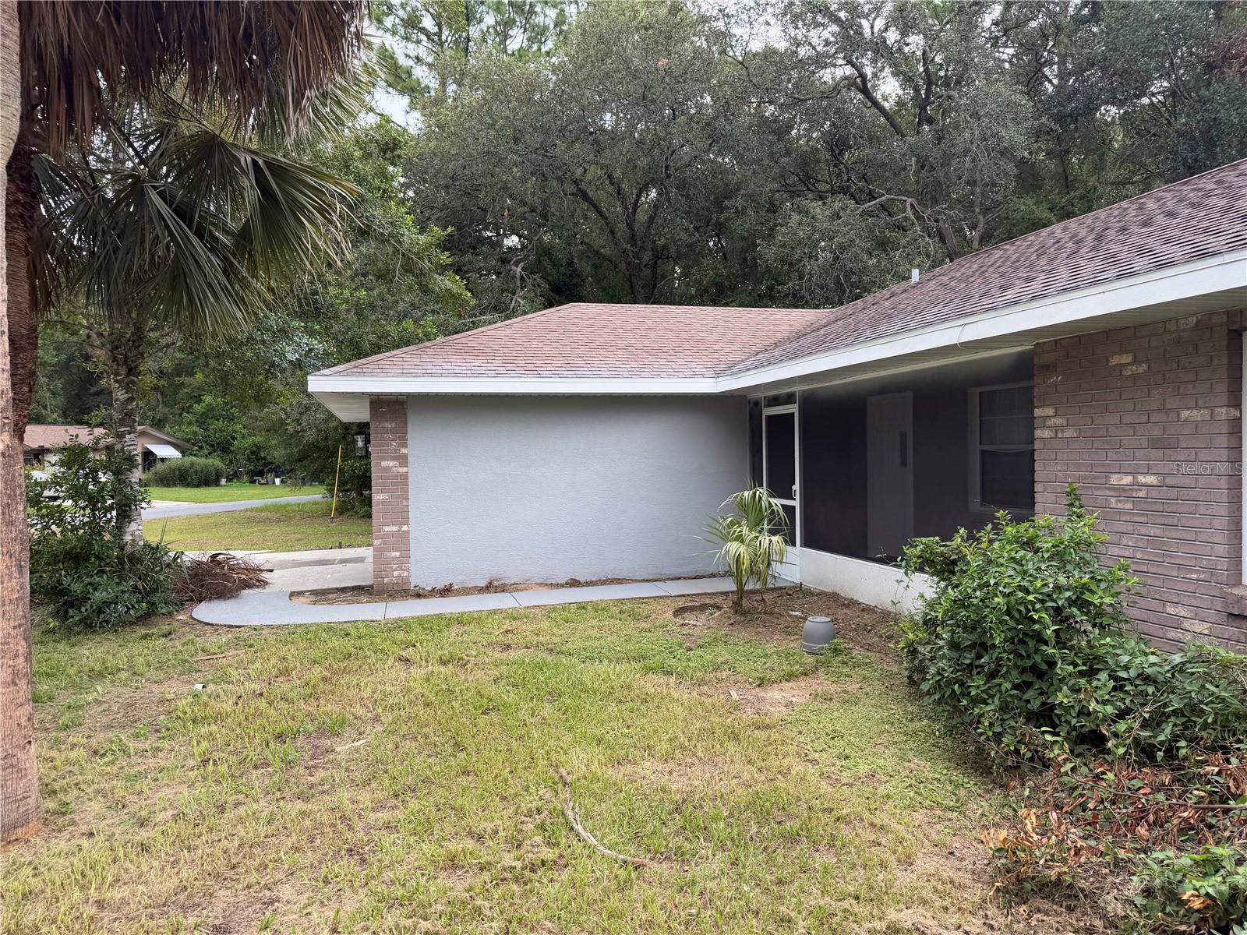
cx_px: 624
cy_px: 468
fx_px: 865
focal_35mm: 24
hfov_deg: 71.6
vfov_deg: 56.8
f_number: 1.78
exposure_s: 1/589
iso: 80
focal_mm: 6.76
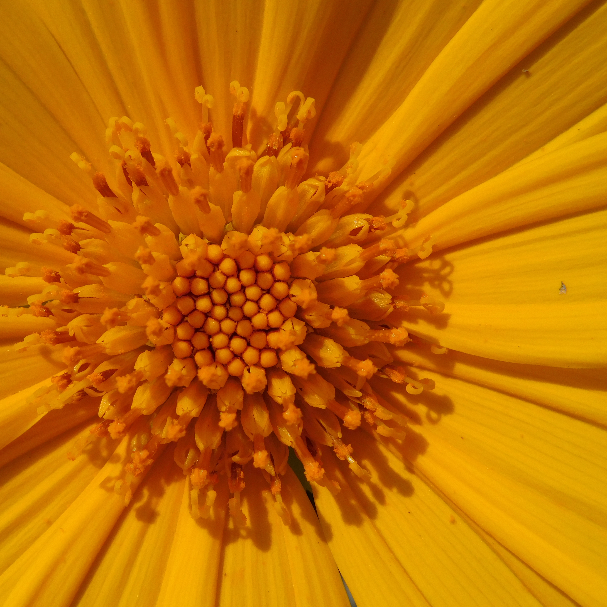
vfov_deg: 31.6
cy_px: 309
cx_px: 232
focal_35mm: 54
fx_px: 1071
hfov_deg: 31.5
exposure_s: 1/640
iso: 125
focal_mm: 8
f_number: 8
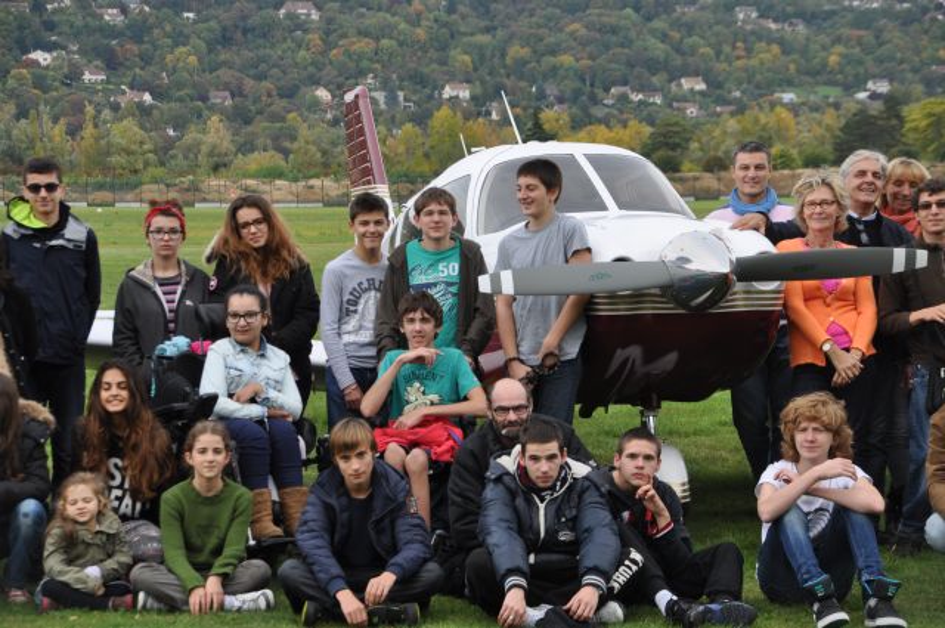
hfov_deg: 15.2
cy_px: 314
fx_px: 3539
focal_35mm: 135
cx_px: 472
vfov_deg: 10.1
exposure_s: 1/500
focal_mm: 90
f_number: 5.6
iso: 320
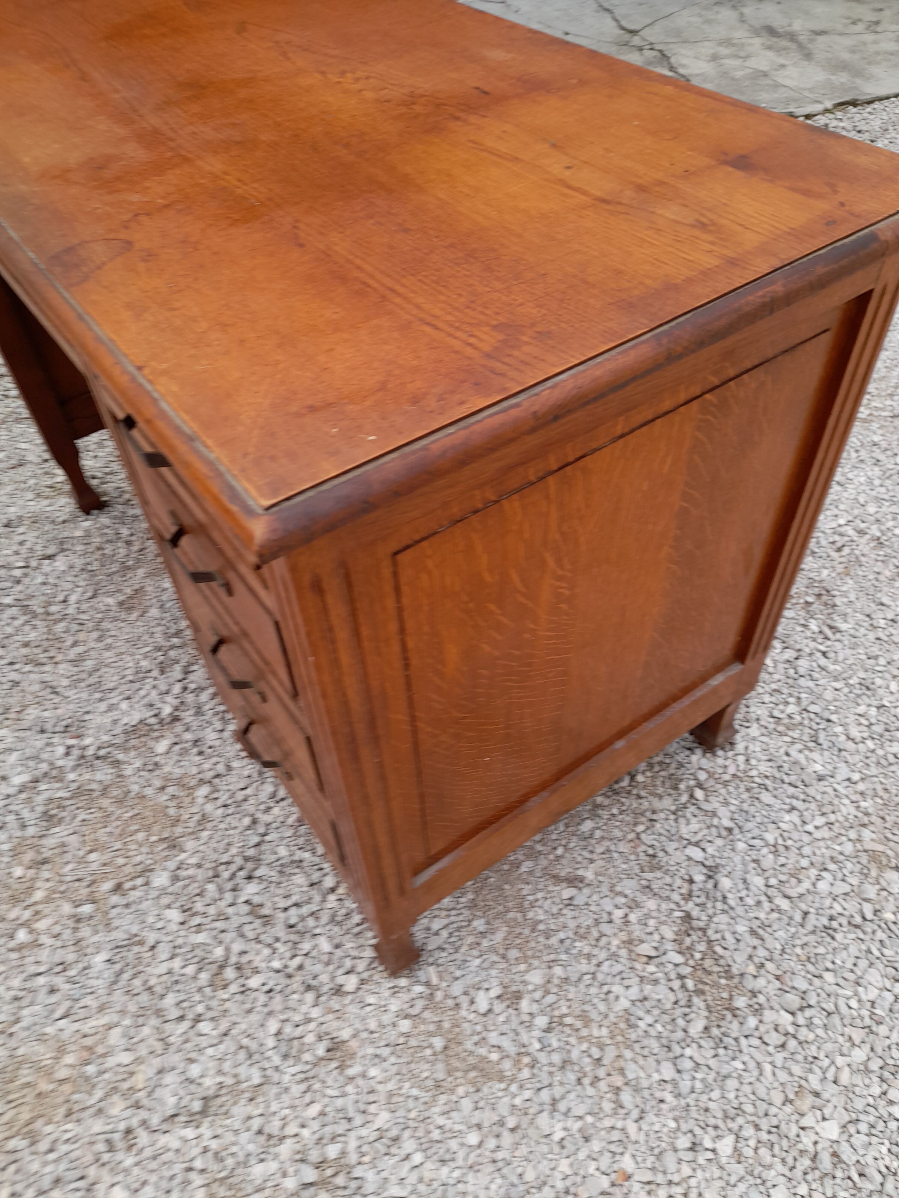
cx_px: 450
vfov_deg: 69.4
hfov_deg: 54.9
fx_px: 866
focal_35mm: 25
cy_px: 599
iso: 25
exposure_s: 1/100
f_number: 2
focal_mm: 4.6
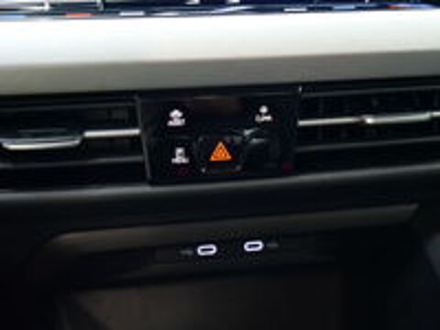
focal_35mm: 62
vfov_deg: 23.7
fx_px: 788
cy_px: 165
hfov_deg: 31.2
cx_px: 220
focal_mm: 31
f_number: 3.7
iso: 3200
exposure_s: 1/15
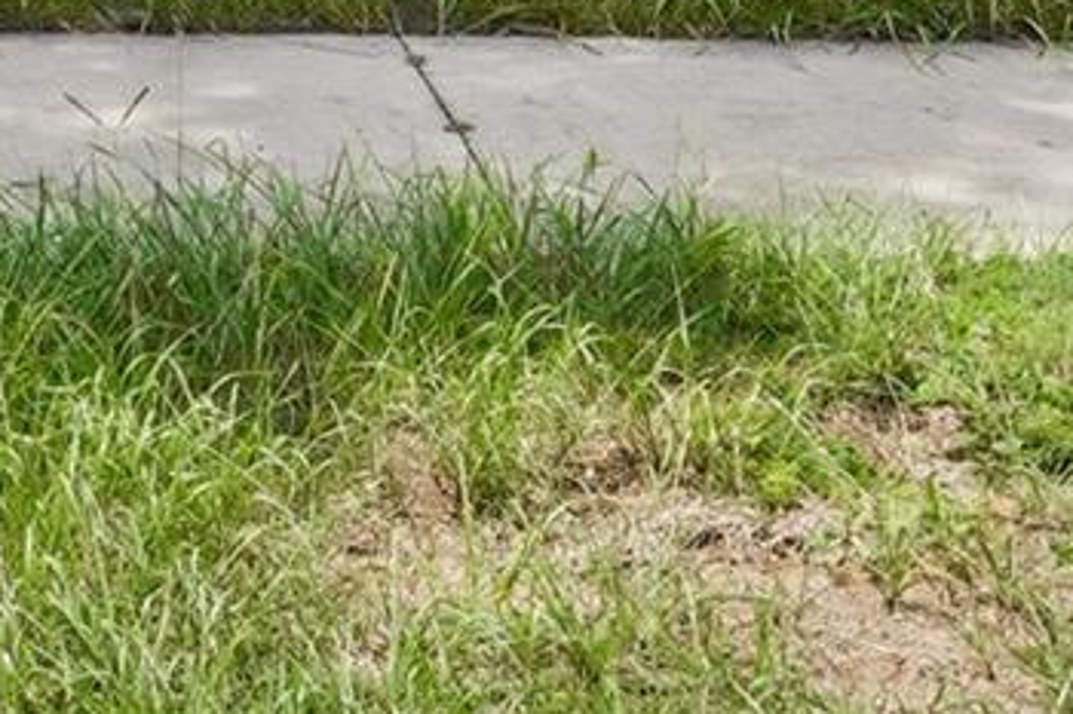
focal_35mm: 160
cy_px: -861
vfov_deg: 8.0
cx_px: -399
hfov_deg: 12.4
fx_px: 4766
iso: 400
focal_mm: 35
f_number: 9
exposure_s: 1/5000
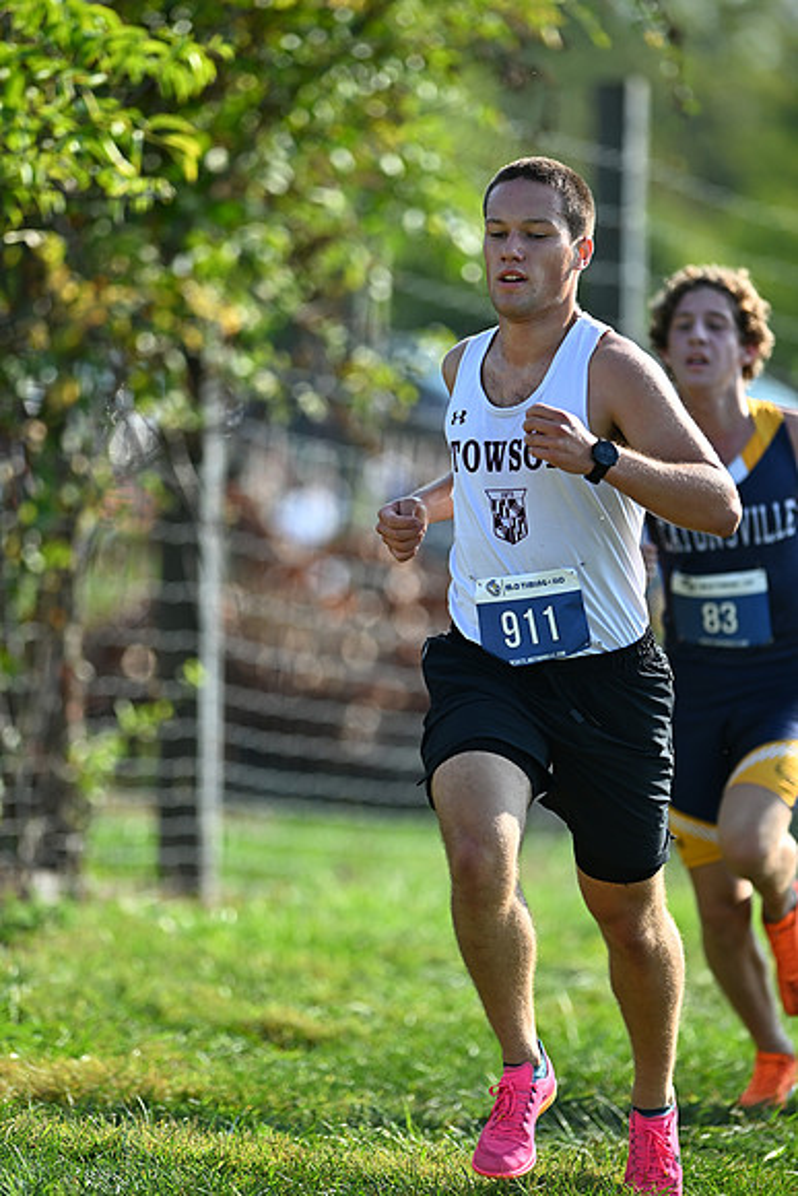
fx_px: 9968
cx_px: 399
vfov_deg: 6.9
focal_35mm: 300
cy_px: 598
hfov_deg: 4.6
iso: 360
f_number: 2.8
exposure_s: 1/2500
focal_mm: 300
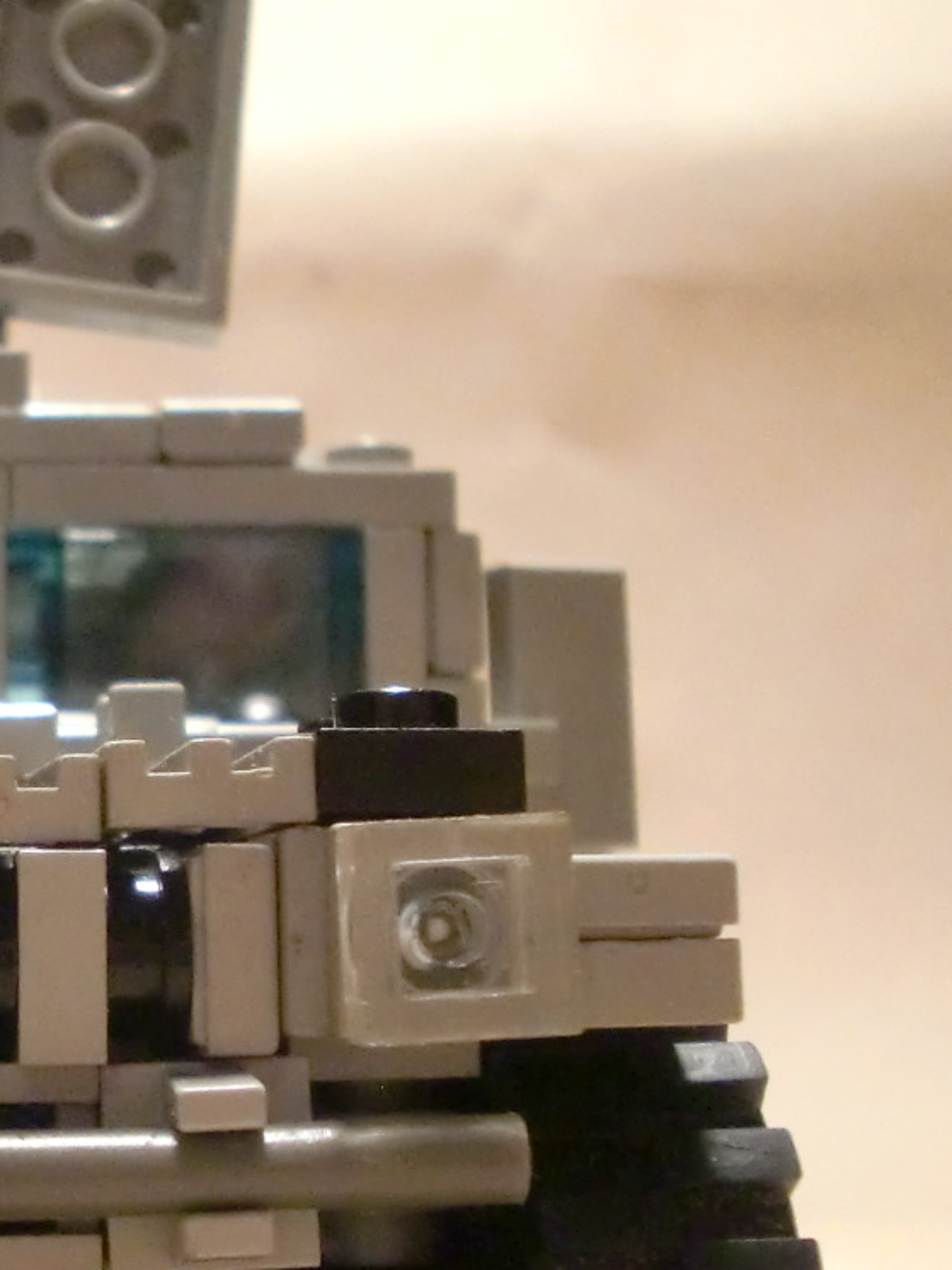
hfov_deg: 19.2
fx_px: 2676
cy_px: 796
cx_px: -141
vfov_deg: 26.6
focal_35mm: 73
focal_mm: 5.58
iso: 800
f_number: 2.8
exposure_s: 1/50
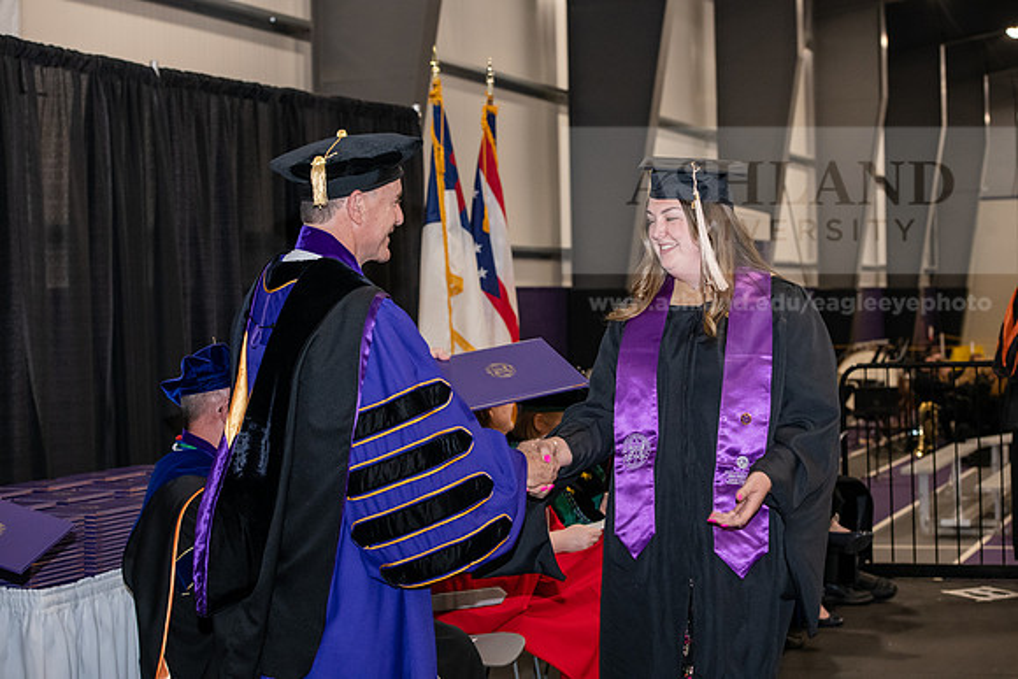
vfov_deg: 19.5
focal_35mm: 70
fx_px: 1980
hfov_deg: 28.8
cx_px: 509
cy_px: 340
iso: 2500
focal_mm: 70
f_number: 5.6
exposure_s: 1/200
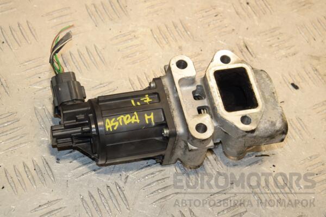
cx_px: 163
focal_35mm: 99
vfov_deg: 13.8
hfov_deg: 20.6
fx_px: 896
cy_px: 108
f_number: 8
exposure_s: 1/200
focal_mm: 66
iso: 800
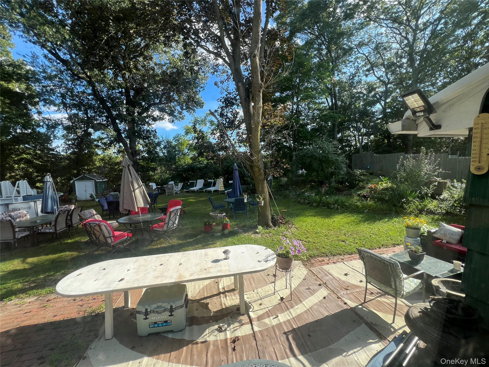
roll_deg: +1.1
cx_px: 244
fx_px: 184
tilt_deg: -4.2
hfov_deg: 106.2
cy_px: 184
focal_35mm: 13
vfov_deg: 89.9
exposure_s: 1/295
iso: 32
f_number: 1.8
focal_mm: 1.57
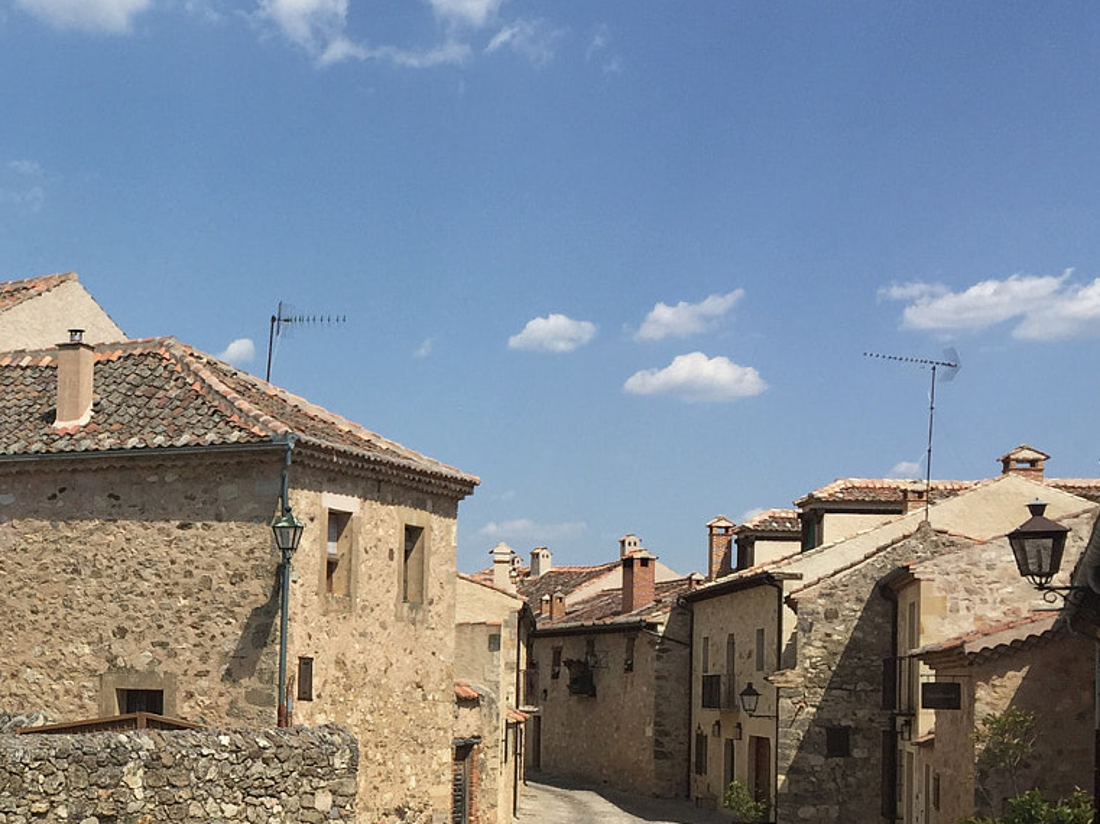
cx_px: 30
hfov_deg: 29.8
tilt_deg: +2.2
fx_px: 1937
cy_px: 596
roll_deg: -2.8
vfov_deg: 23.8
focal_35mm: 61
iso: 32
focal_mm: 4.15
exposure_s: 1/3049
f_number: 2.2
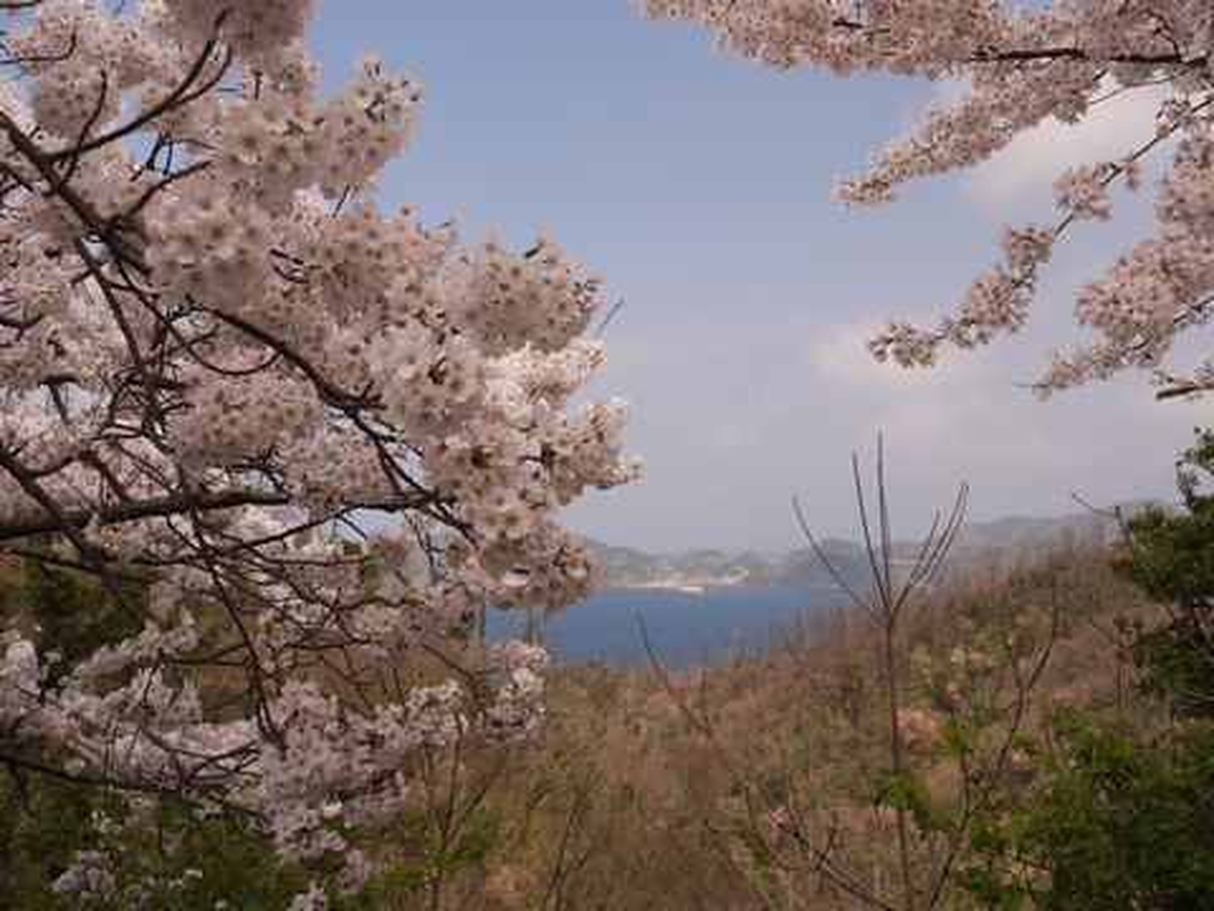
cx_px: 607
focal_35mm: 34
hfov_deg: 54.0
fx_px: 1192
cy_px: 456
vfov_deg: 41.8
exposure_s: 1/125
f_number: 5.6
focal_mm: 17
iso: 100
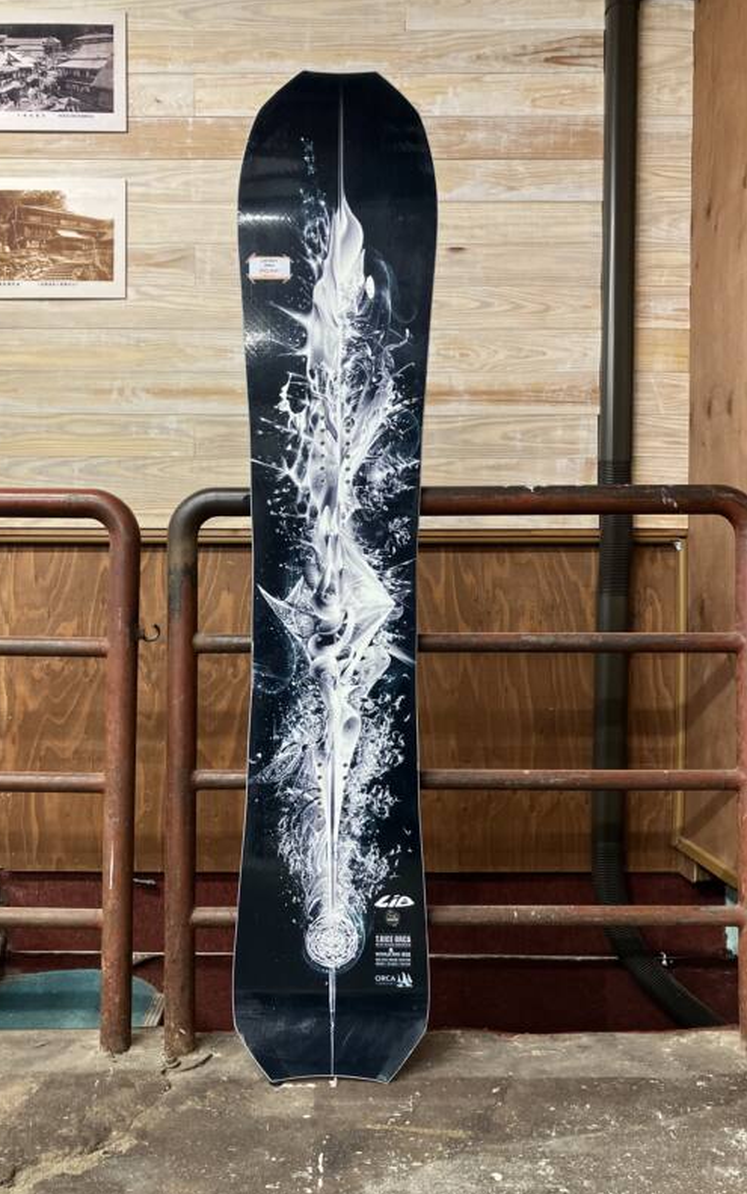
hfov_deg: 41.8
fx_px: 976
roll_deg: -1.1
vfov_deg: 62.9
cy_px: 599
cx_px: 332
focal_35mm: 30
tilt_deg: +1.0
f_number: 1.8
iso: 125
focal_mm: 3.99
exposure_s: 1/50
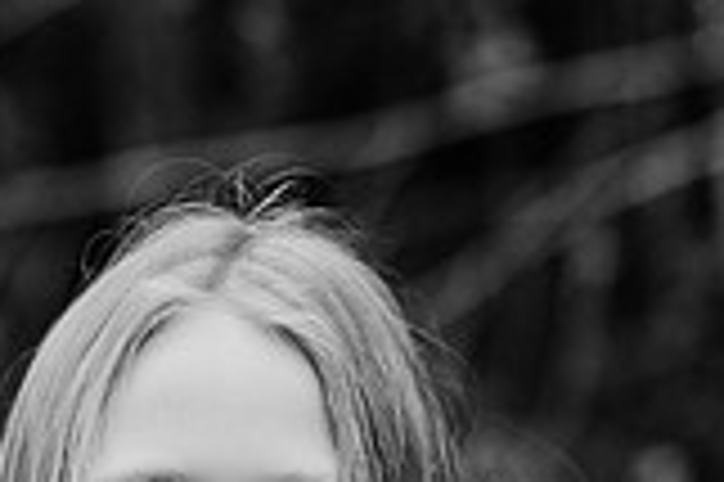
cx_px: 234
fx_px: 3616
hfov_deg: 11.4
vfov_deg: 7.6
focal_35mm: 180
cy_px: 475
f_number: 2.2
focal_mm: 50
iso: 320
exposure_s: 1/800
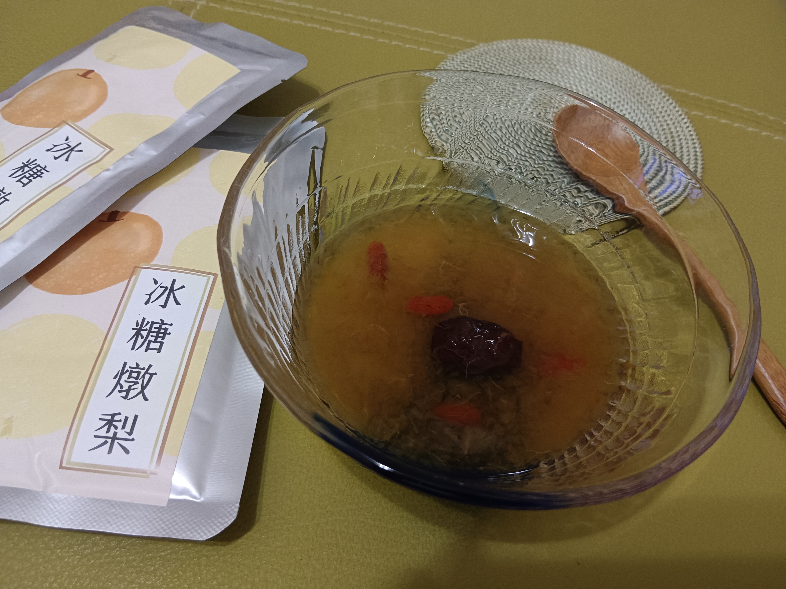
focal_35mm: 26
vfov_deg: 53.1
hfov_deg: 67.3
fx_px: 590
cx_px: 393
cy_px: 294
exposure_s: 1/24
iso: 1667
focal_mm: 3.96
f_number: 1.8
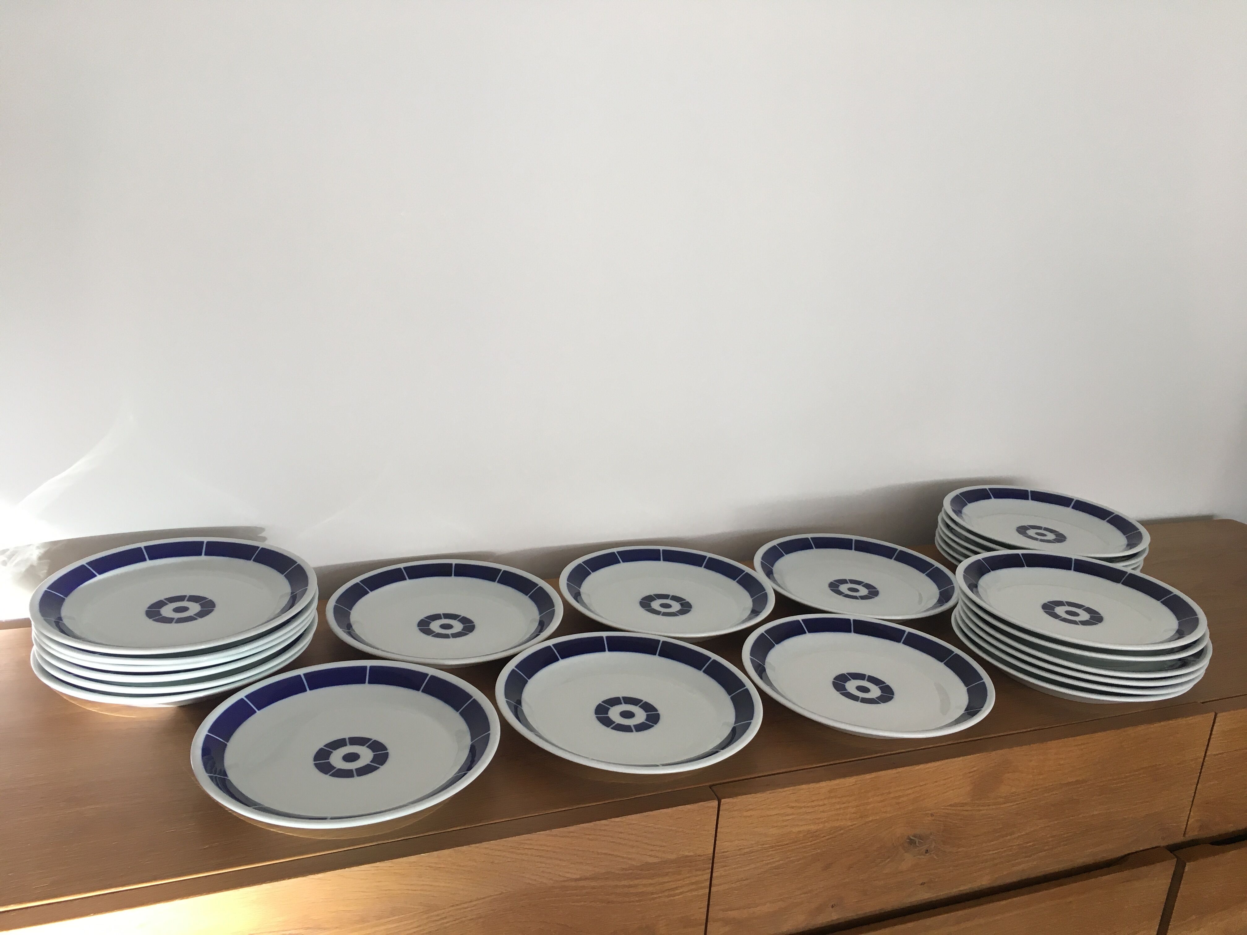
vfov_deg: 48.2
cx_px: 624
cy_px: 468
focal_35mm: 29
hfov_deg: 61.7
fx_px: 1045
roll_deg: -4.8
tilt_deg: -17.5
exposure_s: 1/33
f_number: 2.2
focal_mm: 4.15
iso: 32
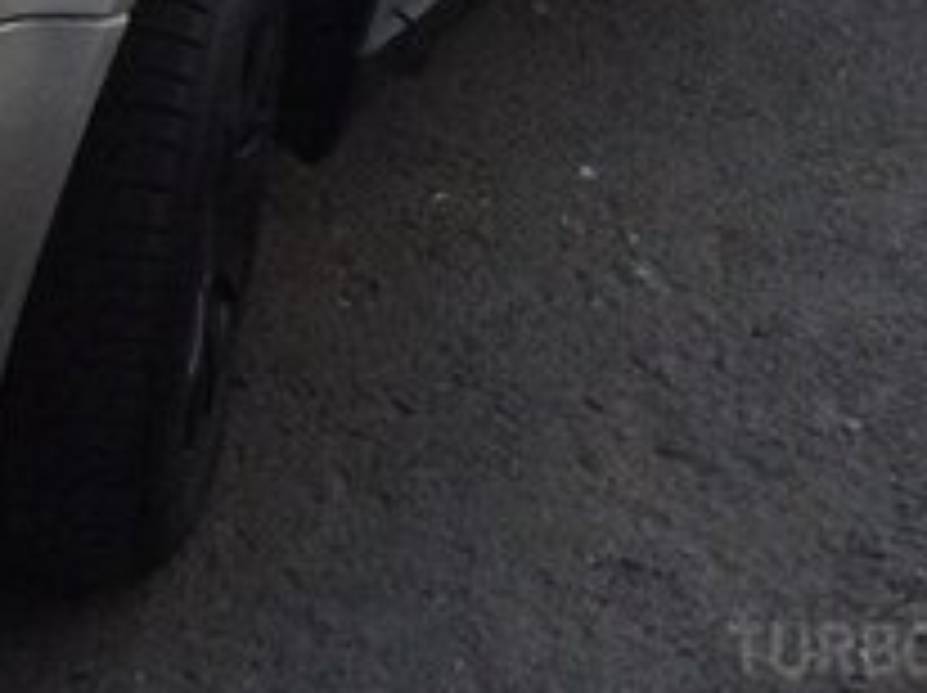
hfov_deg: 19.0
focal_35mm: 93
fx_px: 2488
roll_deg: -1.0
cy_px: -385
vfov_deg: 14.6
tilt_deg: -17.2
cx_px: -396
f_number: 2.2
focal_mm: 4.15
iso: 200
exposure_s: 1/33
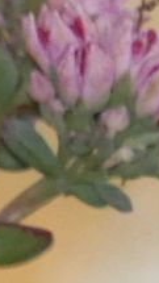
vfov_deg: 1.1
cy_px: 167
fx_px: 14737
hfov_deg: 0.6
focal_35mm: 1967
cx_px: 270
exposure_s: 1/125
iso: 200
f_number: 5.6
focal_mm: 81.4
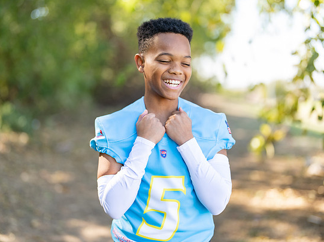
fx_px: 543
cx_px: 164
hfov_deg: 33.3
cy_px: 118
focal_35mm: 58
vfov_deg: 25.2
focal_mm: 50
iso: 100
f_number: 1.2
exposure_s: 1/1000
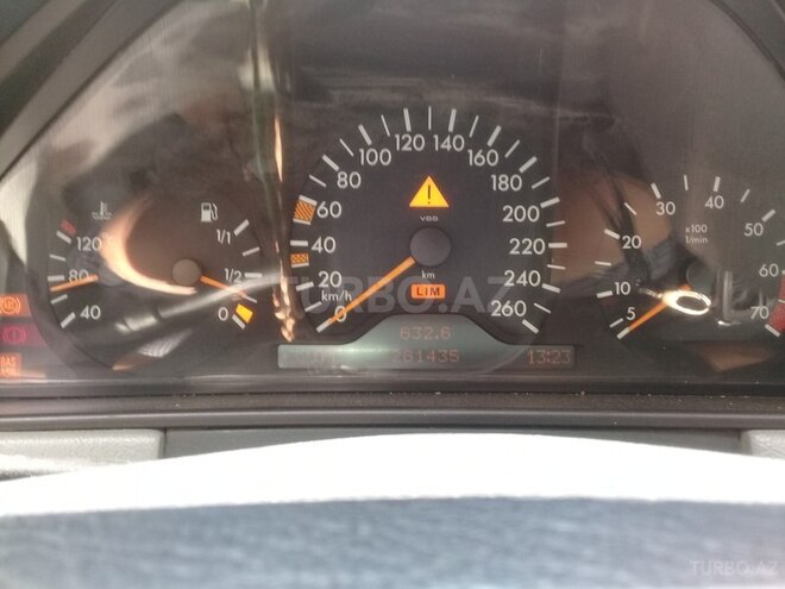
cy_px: 294
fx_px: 703
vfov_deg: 45.4
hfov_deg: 58.4
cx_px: 392
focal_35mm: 31
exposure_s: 1/50
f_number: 2.2
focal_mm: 3.3
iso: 64
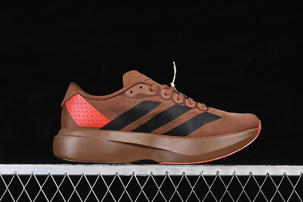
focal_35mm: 75
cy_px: 101
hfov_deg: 27.0
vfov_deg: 18.2
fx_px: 631
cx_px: 152
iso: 160
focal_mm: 50
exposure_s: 1/60
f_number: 6.3
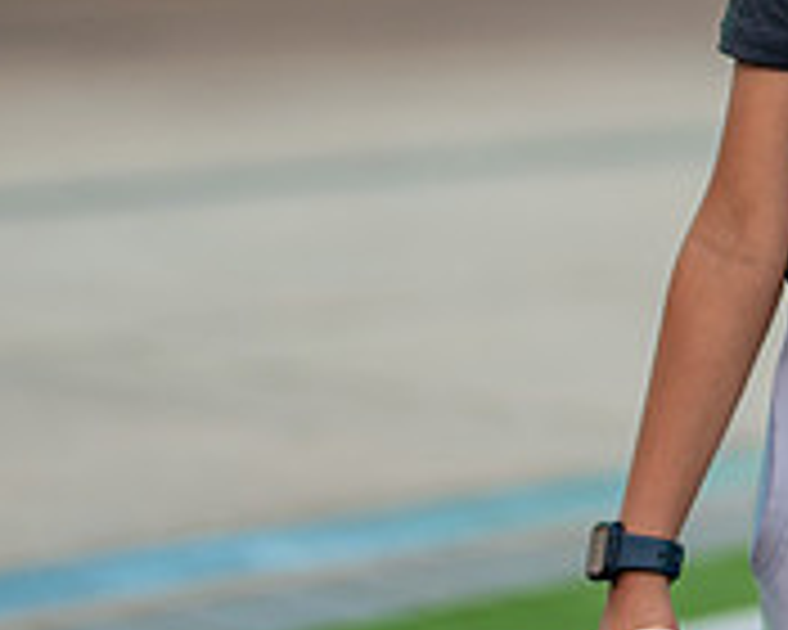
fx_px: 4431
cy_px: 3
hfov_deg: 10.0
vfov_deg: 8.1
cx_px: 1031
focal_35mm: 190
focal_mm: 50
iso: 160
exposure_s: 1/400
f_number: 1.2
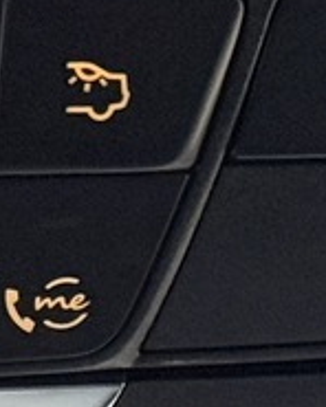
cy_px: 812
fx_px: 4402
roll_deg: +3.5
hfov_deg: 4.2
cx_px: -143
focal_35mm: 365
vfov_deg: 5.2
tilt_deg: +18.0
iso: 500
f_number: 1.78
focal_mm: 6.76
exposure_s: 1/34
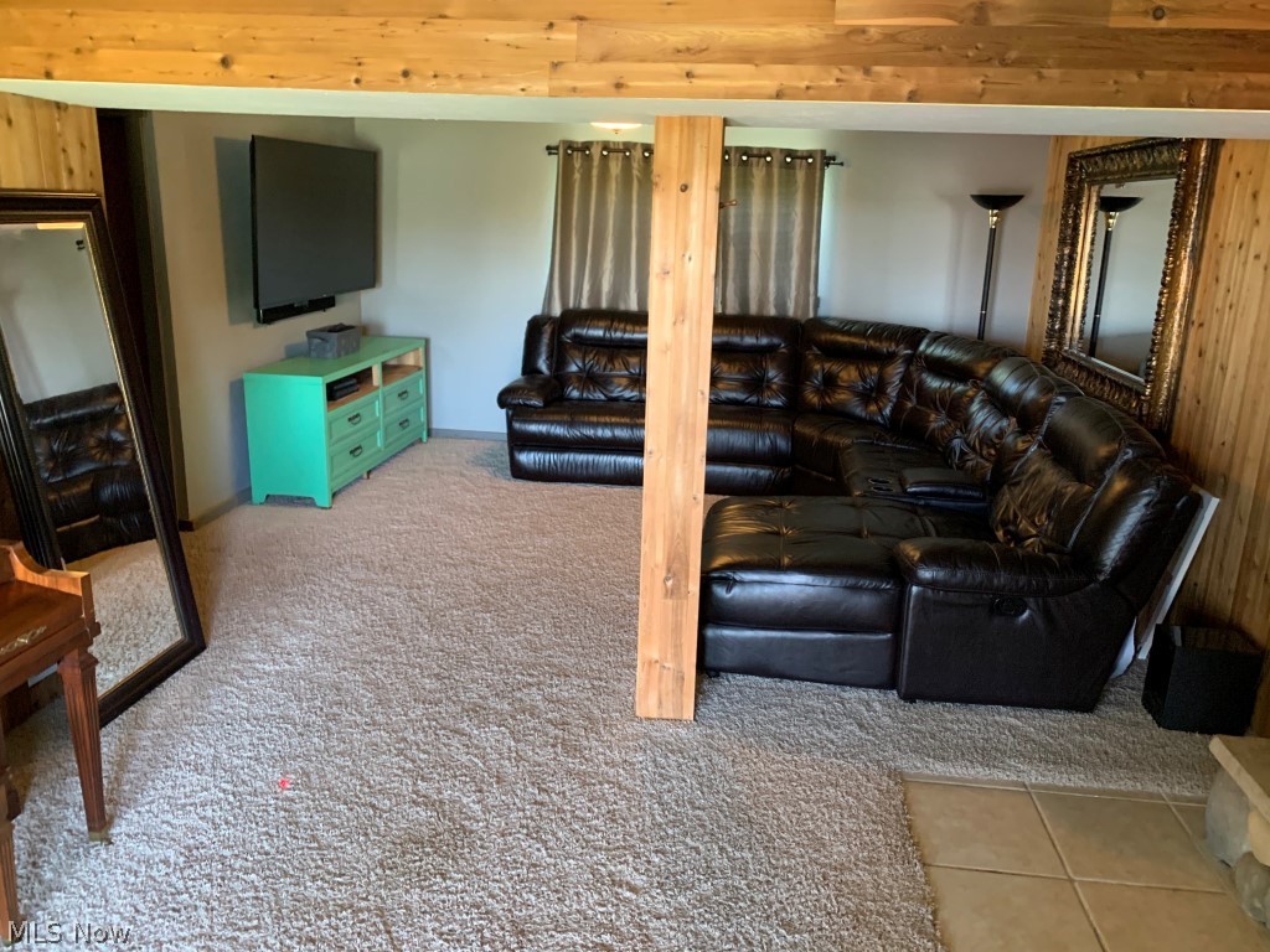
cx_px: 635
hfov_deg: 67.3
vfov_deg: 53.1
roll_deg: -1.8
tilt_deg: -13.2
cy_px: 476
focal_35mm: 26
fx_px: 954
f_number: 1.8
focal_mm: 4.25
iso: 400
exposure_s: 1/37
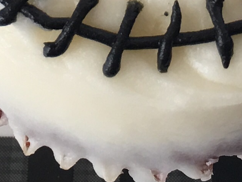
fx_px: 1287
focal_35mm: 184
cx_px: 118
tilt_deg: -65.8
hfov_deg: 10.7
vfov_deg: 7.6
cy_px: -229
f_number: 2.2
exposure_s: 1/40
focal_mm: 4.15
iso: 25
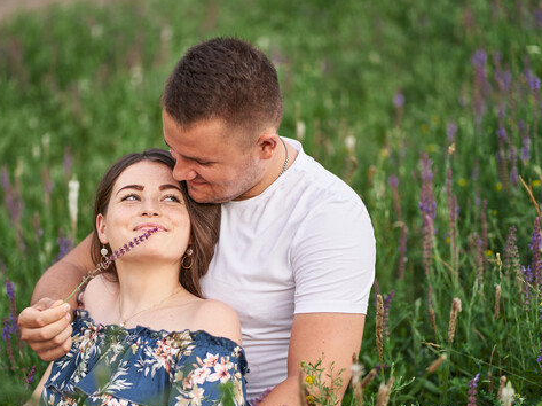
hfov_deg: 19.3
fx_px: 1596
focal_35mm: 102
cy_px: 224
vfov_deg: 14.5
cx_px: 222
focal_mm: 85
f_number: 1.8
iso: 200
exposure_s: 1/1000
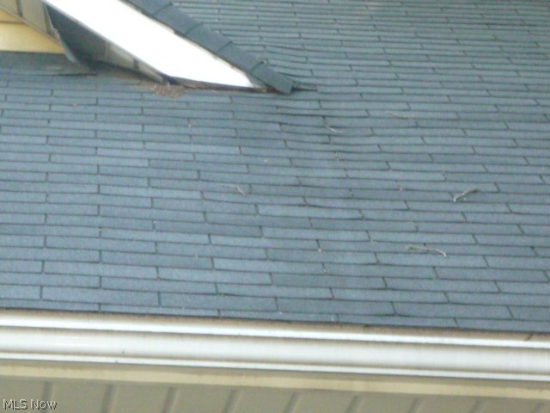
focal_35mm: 194
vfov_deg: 7.7
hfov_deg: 10.2
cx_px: 275
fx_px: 3082
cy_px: 206
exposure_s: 1/60
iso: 640
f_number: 5.7
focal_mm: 19.2
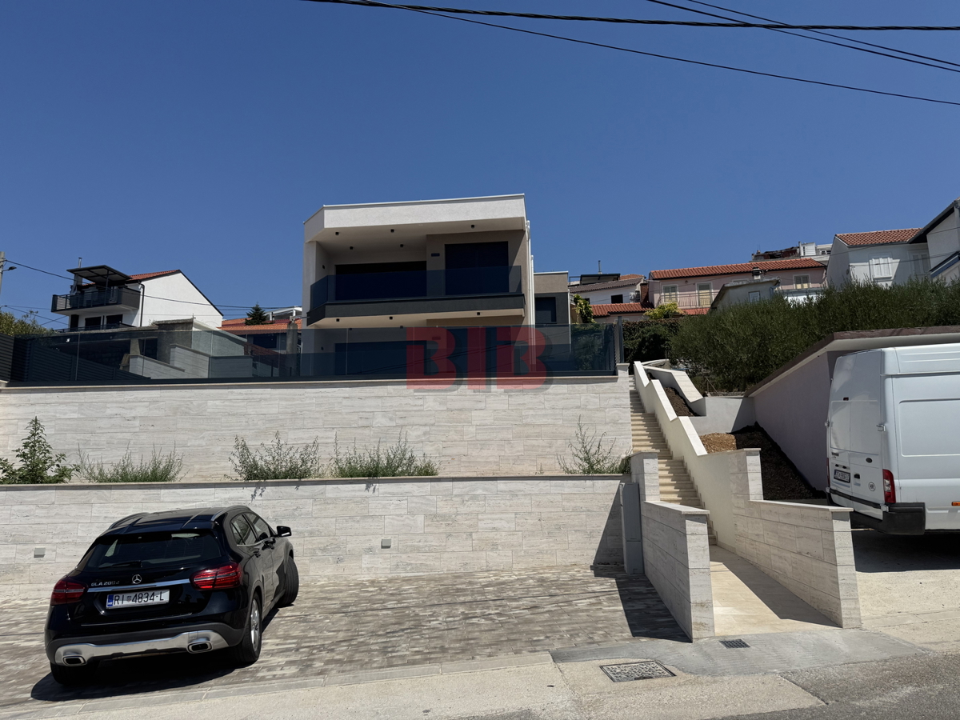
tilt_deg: +10.9
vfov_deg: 56.8
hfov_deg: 71.6
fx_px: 666
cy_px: 360
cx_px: 480
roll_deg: +1.1
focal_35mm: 24
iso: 80
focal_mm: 6.76
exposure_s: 1/10417
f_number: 1.78
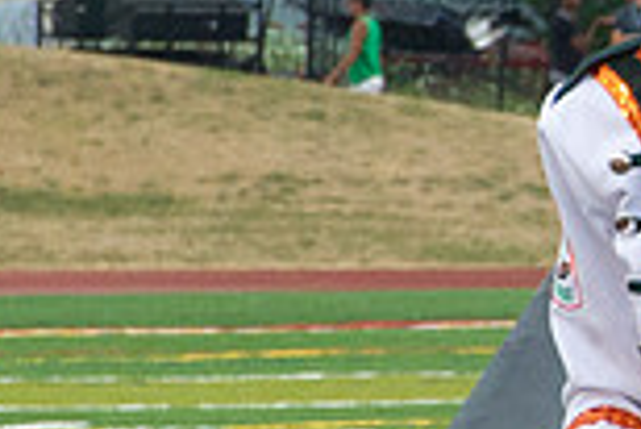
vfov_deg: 1.6
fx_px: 15469
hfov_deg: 2.4
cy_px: 151
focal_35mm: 868
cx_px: 825
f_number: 10
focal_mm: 120
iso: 2500
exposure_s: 1/400
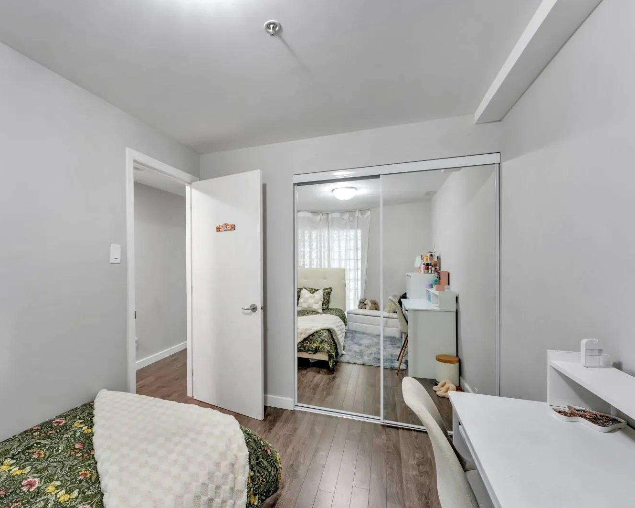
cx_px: 265
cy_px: 257
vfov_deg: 80.4
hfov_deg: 92.3
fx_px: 301
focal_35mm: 16
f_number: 8
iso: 400
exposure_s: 1/5
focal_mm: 14
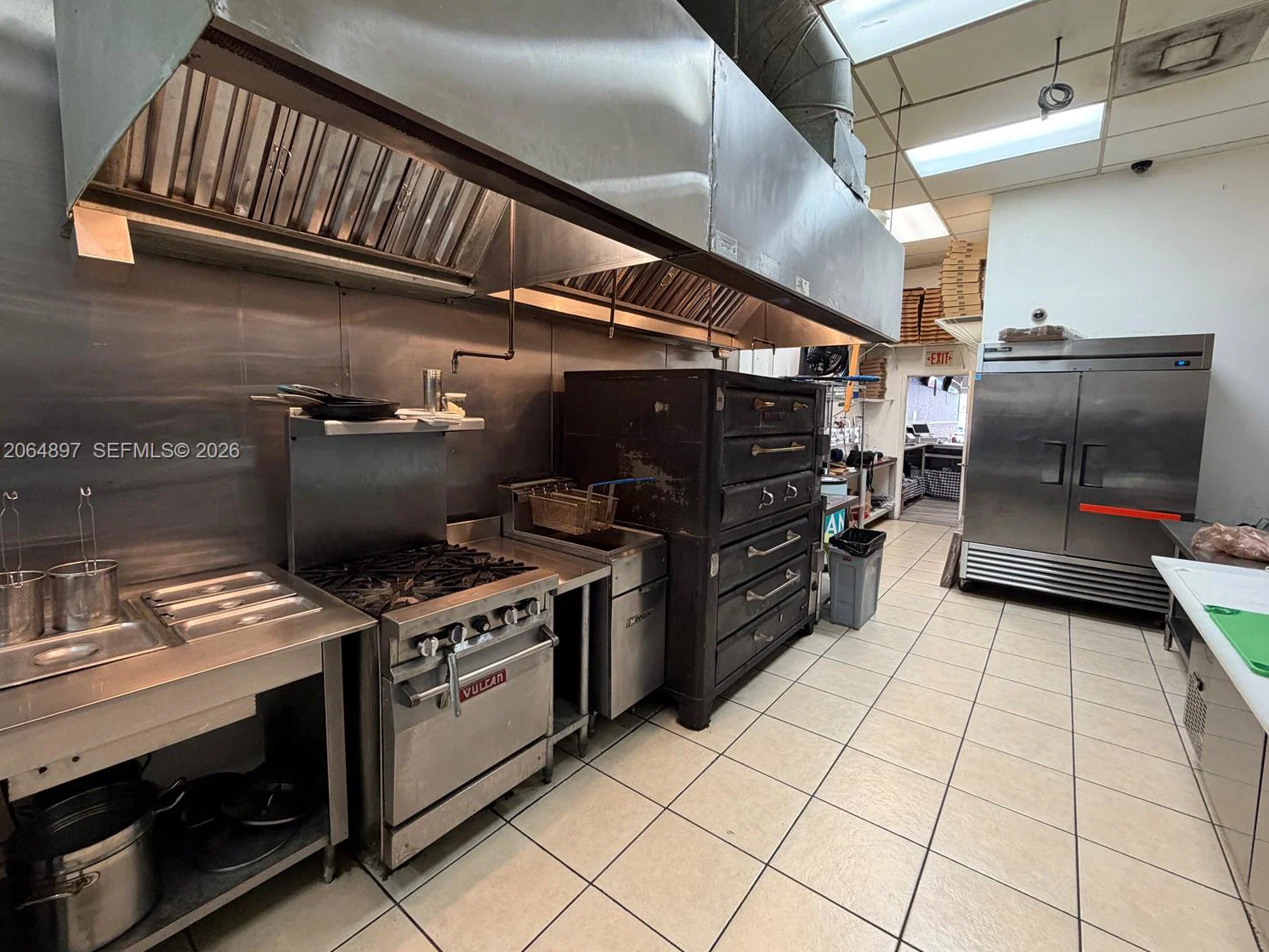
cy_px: 452
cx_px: 655
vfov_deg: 81.7
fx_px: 550
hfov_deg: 98.1
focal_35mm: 15
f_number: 2.2
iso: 250
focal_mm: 2.22
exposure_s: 1/43
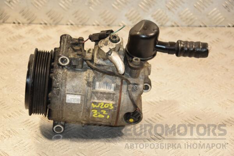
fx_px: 643
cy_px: 78
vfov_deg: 13.8
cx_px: 117
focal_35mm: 99
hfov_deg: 20.6
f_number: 5.3
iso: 800
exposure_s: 1/200
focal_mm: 66
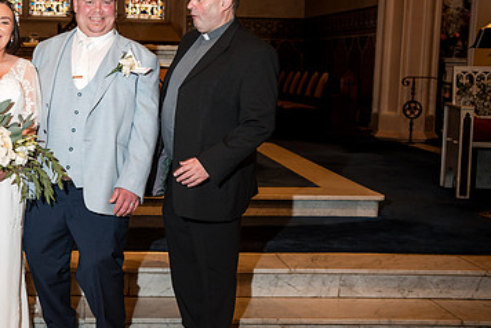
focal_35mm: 57
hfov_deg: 34.0
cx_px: 102
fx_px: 778
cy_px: 143
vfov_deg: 23.8
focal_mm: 35
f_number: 3.5
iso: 800
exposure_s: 1/200
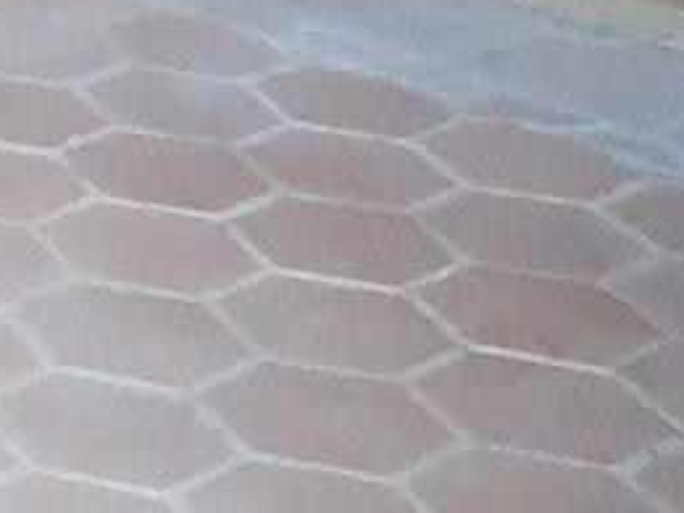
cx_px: -1110
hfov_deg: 10.5
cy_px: -939
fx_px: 3043
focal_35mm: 154
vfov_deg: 8.4
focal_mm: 4.5
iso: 1400
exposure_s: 1/25
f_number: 3.1
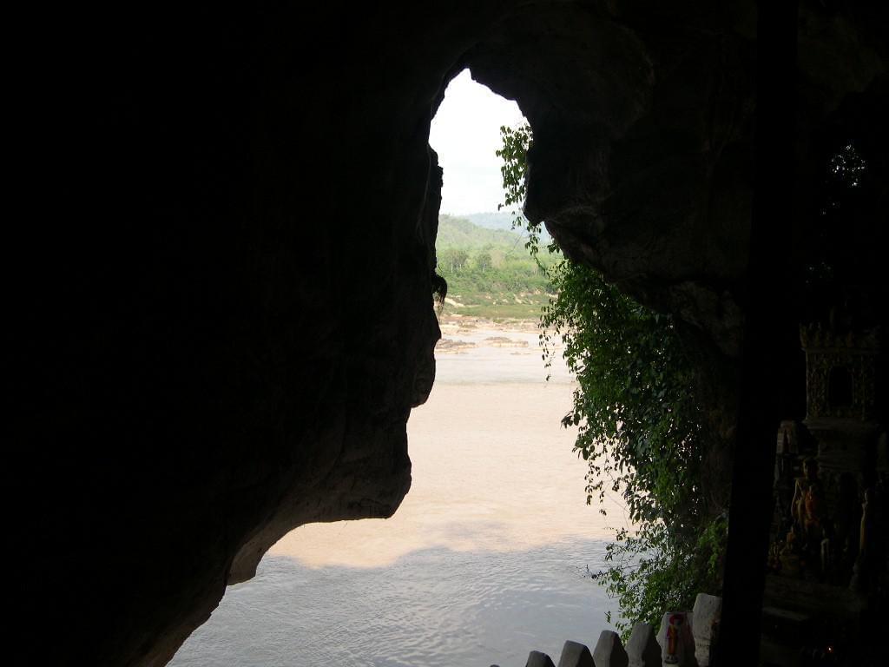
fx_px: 976
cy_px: 334
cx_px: 444
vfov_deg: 37.7
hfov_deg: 49.0
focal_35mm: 38
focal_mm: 8
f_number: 2.8
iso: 100
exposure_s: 1/592
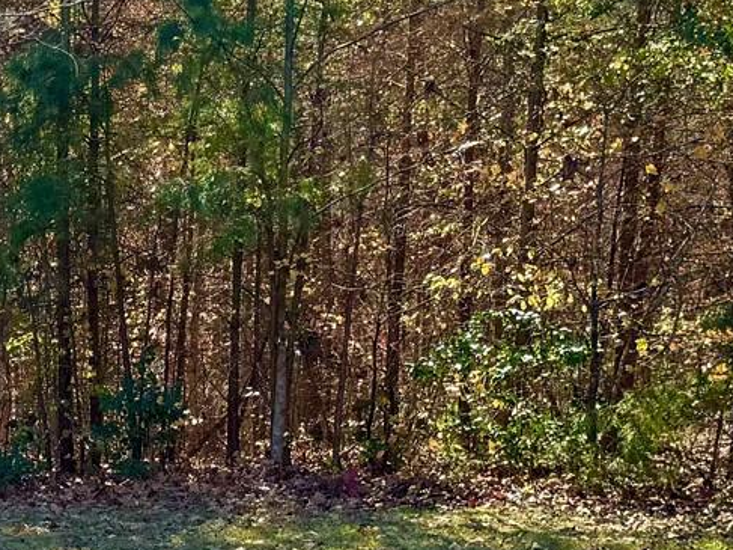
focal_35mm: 101
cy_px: 330
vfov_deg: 14.6
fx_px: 2138
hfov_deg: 18.9
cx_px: -5
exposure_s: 1/506
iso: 80
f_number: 1.78
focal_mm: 6.76
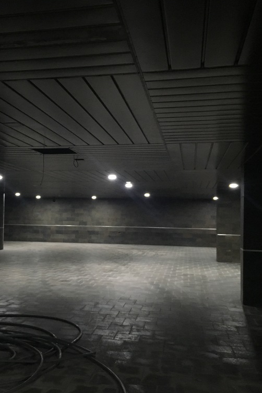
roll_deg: -1.5
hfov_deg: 32.2
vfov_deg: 47.4
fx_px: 448
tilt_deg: +2.9
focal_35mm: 41
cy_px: 198
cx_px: 75
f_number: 2.2
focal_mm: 4.15
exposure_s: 1/17
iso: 400
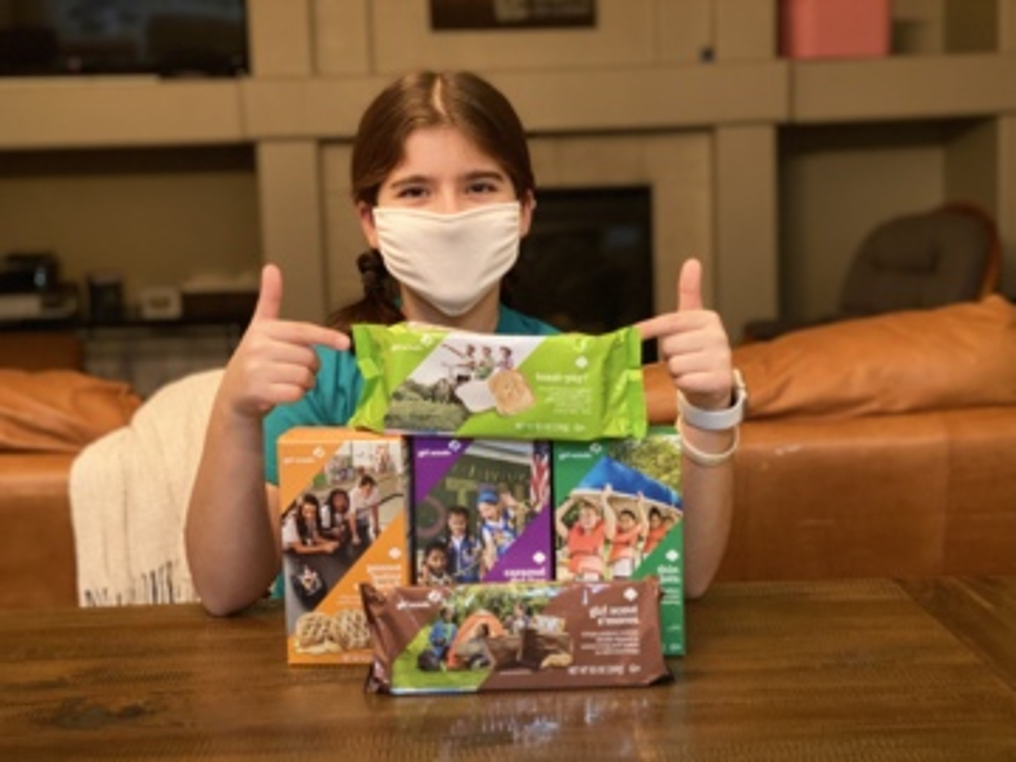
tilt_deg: -8.3
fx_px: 1526
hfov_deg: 36.8
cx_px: 508
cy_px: 381
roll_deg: +1.2
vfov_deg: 28.0
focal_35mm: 52
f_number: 2
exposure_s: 1/40
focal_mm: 6
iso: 250
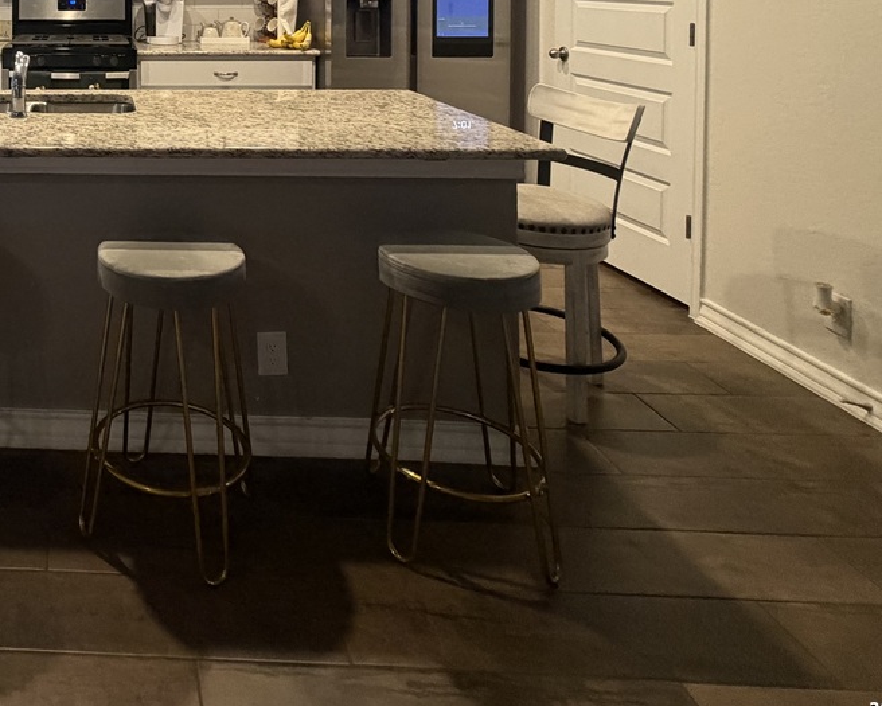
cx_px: 43
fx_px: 783
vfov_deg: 41.8
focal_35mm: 30
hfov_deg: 50.1
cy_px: -7
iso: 400
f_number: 2.2
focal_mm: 2.22
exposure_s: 1/60
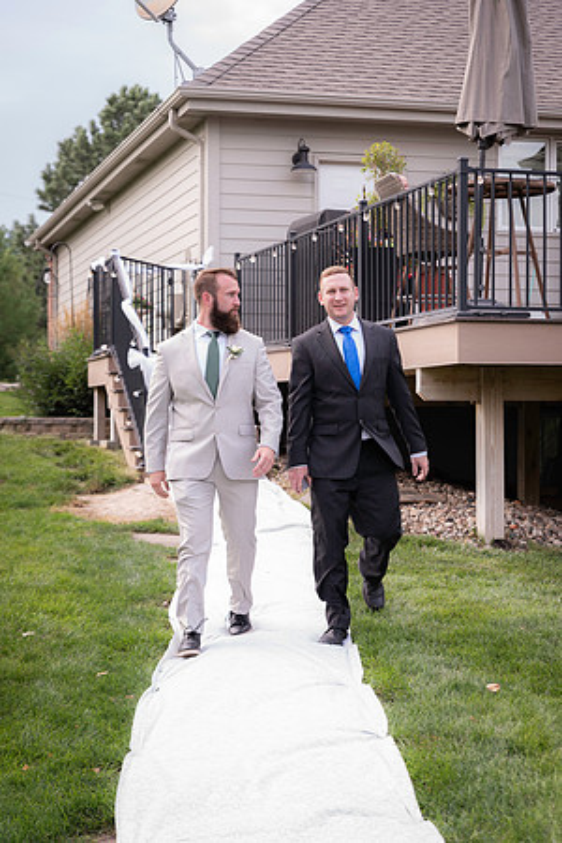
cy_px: 422
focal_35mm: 65
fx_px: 1522
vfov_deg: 31.0
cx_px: 281
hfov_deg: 20.9
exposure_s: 1/400
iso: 560
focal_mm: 65
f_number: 4
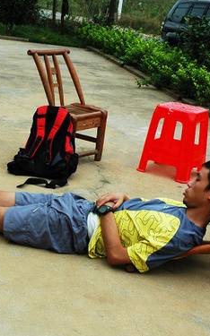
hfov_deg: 18.3
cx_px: 55
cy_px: 177
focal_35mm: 71
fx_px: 649
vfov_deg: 29.1
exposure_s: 1/250
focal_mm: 29
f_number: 9
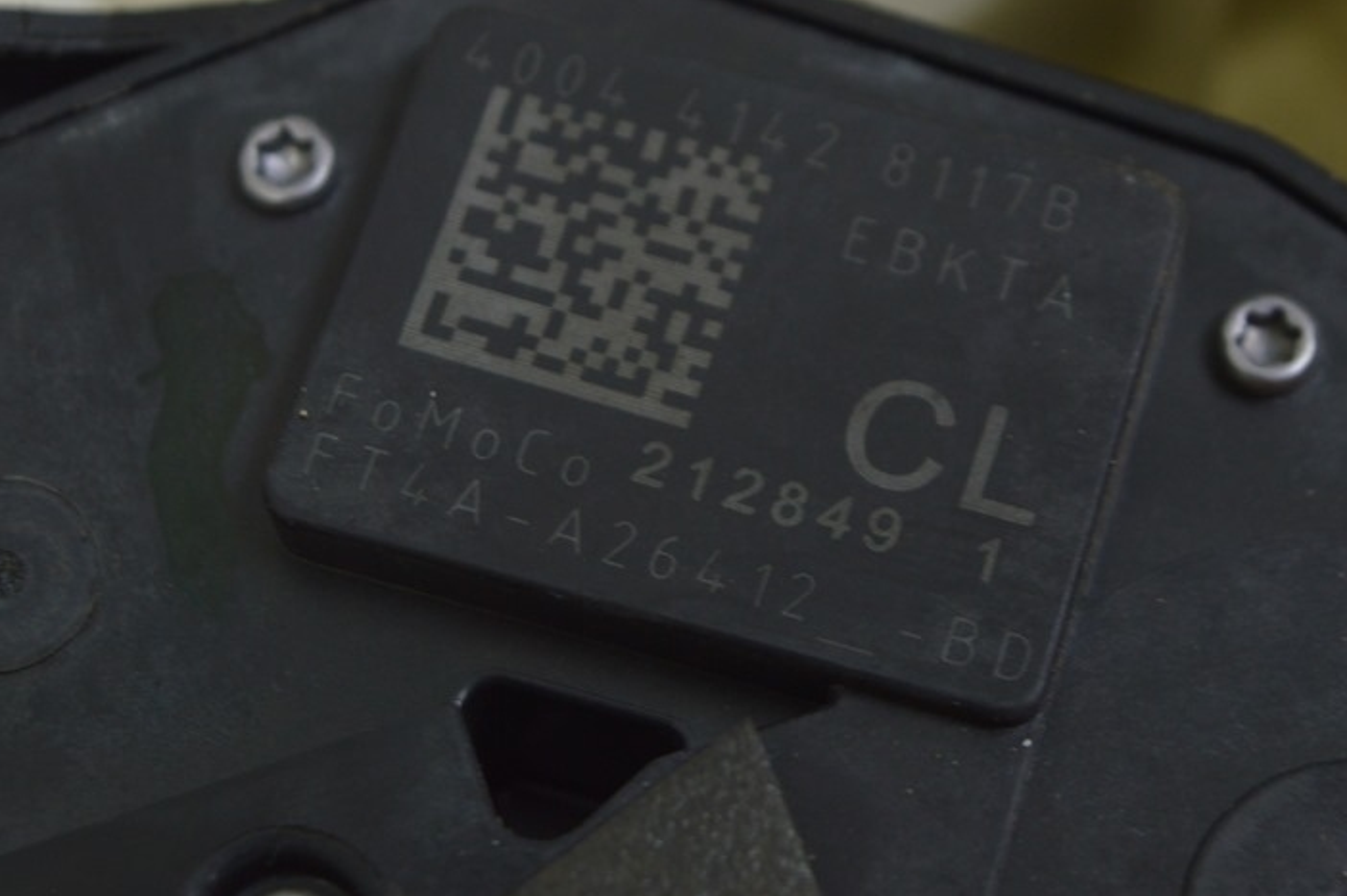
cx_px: 706
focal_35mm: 105
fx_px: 3926
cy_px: 327
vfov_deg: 13.0
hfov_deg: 19.5
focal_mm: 48
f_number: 5.6
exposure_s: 1/25
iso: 400
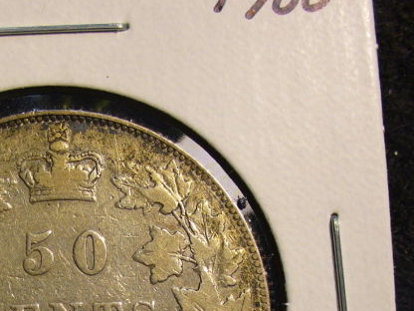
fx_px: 1064
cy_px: 316
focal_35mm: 89
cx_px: 76
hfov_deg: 21.7
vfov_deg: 16.2
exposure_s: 1/80
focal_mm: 6.1
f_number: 2.8
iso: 80
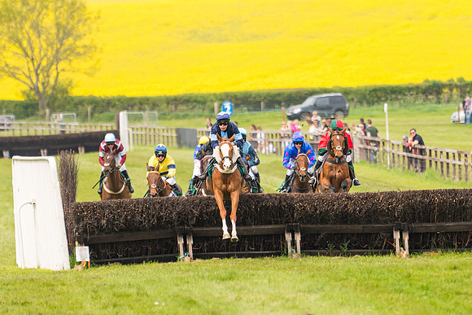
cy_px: 170
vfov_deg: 3.0
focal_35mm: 461
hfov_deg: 4.5
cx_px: 236
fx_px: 6044
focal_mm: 200
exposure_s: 1/2500
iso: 200
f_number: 2.8
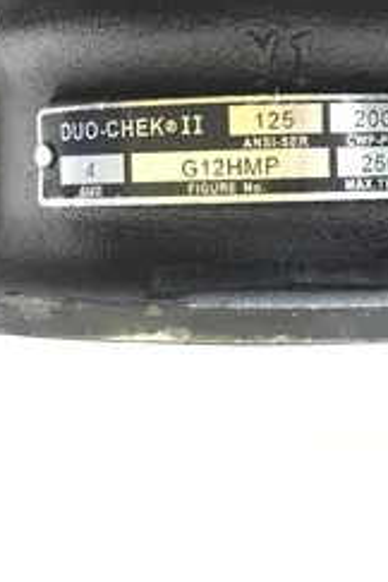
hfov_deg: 25.2
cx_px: 292
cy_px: 235
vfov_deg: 37.4
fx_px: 857
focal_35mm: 53
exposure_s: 1/30
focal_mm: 3.3
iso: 64
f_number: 2.4
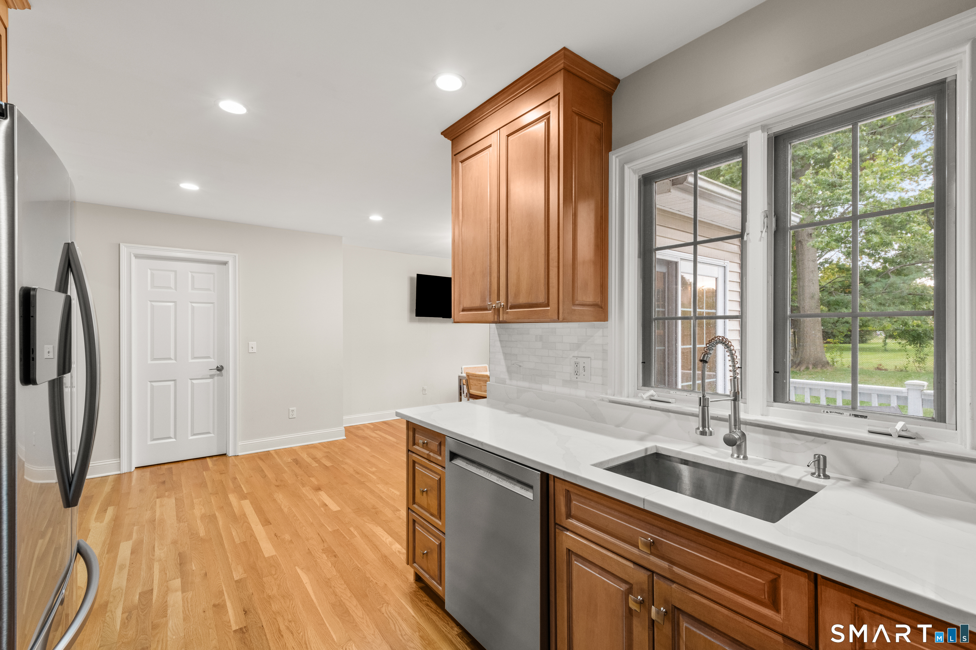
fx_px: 434
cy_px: 325
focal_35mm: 16
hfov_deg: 96.7
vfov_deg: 73.7
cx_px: 488
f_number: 11
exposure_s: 1/2
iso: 500
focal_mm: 16
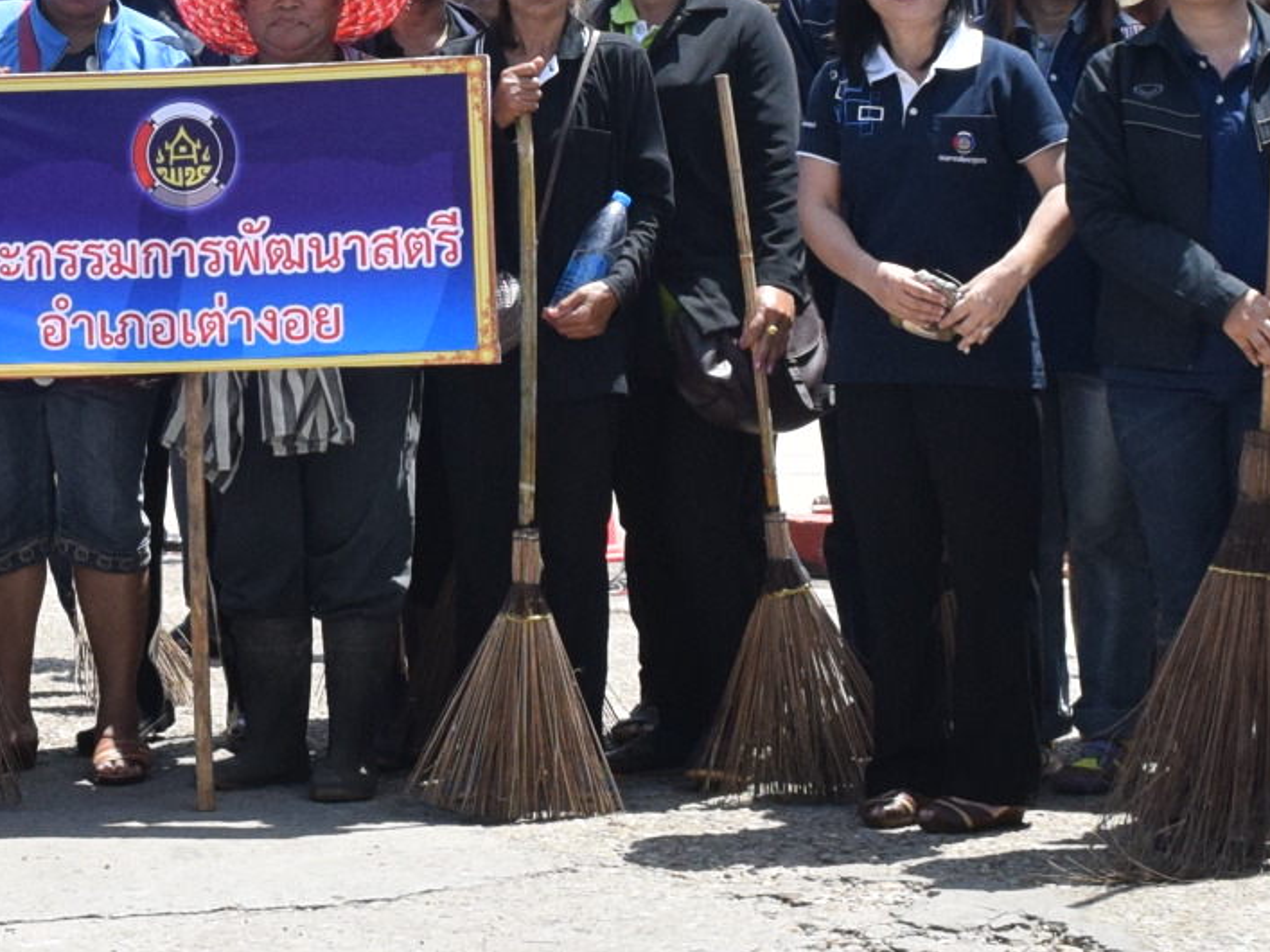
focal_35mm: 110
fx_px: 4035
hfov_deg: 17.7
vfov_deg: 13.2
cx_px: 208
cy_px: -95
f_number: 5
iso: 800
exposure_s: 1/2000
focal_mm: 18
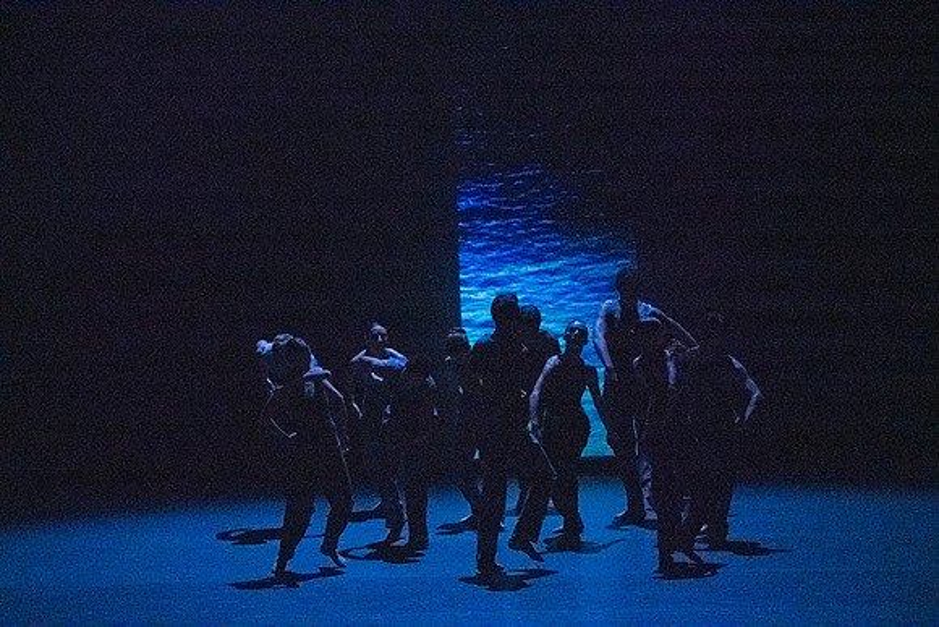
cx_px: 470
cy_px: 314
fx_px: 6757
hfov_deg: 7.9
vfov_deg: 5.3
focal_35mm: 259
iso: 25600
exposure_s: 1/400
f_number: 5.6
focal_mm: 259
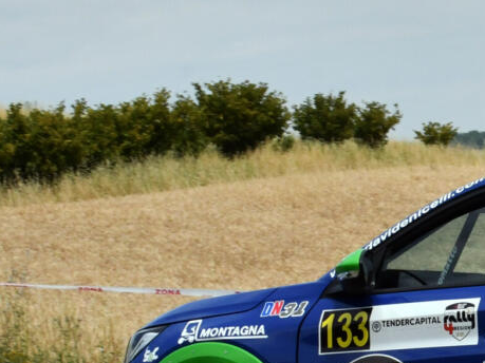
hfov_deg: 18.7
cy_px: 218
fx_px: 1373
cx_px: 623
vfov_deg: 15.1
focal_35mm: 98
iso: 800
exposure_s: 1/1000
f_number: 16
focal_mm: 26
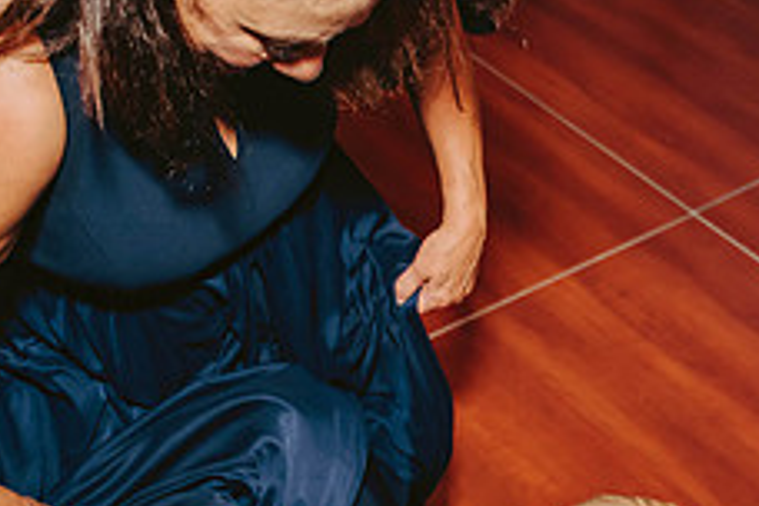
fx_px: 1286
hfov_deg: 32.3
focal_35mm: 61
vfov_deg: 21.9
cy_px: 428
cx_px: 566
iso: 800
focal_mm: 24
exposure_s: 1/100
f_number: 2.8
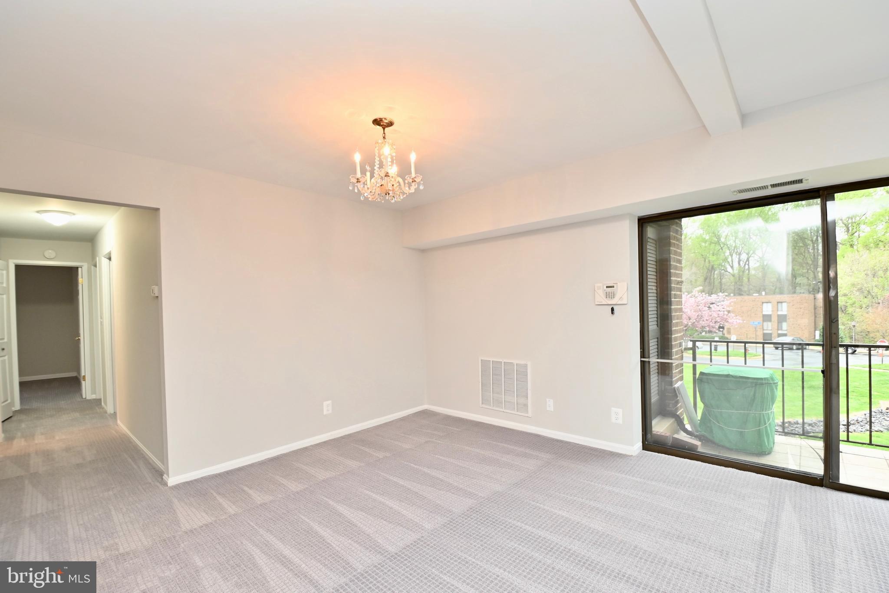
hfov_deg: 100.4
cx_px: 444
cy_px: 296
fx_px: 370
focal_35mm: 15
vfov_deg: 77.3
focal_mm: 10
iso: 200
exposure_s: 1/10
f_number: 7.1
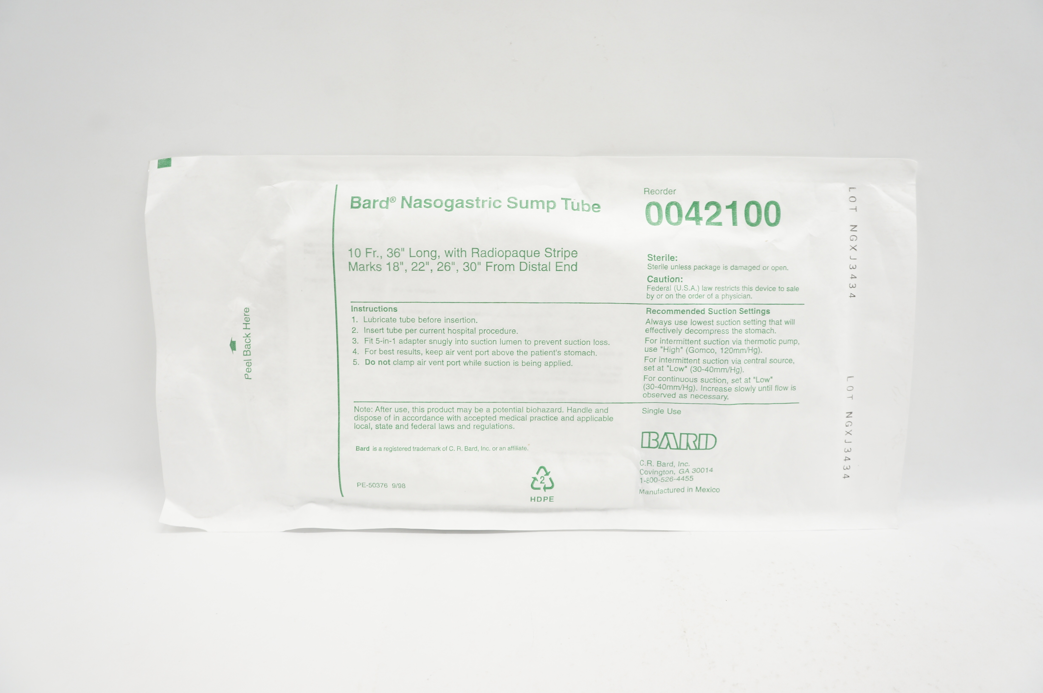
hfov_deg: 67.4
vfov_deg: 47.8
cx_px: 522
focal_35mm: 27
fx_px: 781
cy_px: 346
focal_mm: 18
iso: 200
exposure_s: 1/20
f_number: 8
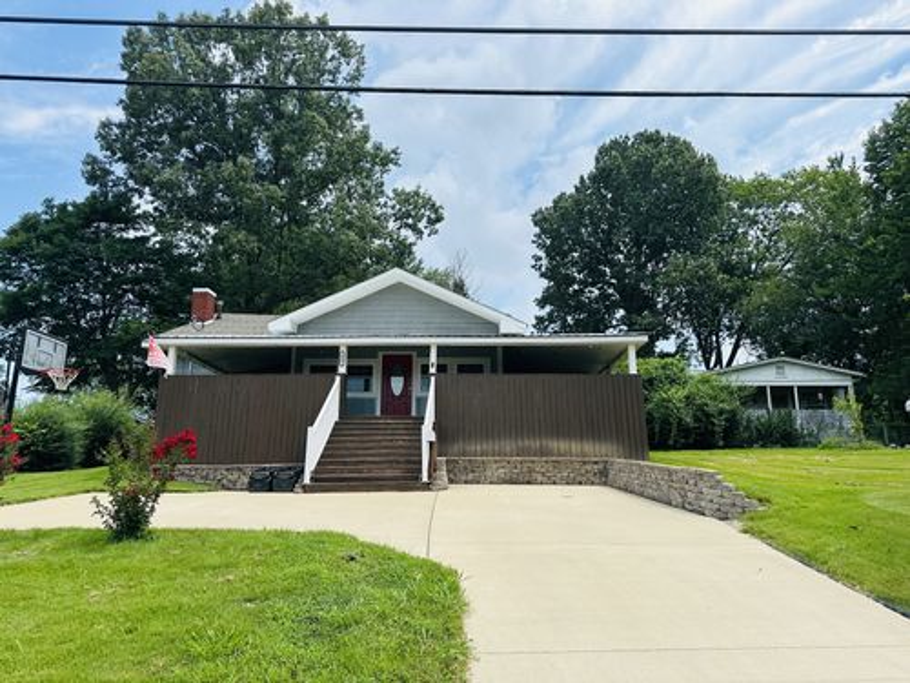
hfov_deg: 71.6
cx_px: 455
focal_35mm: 24
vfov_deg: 56.8
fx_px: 631
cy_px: 342
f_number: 1.78
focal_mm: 6.86
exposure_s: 1/3155
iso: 80
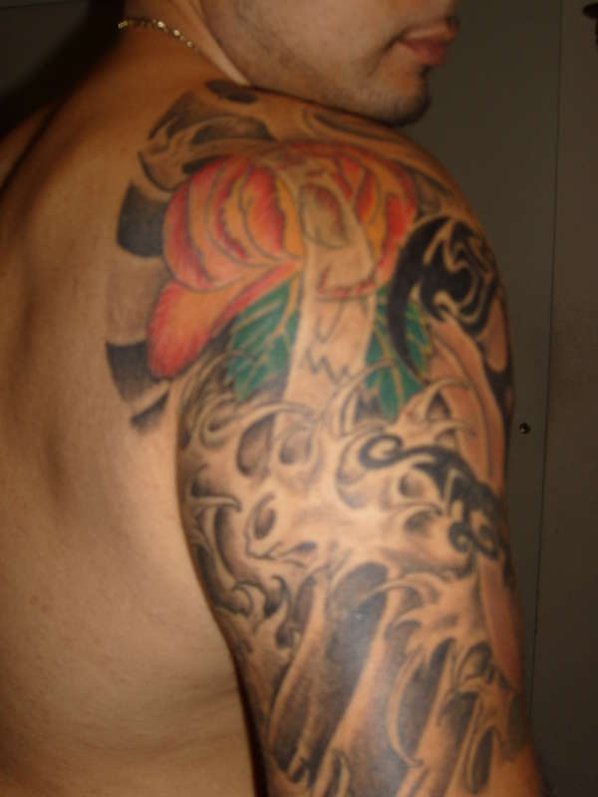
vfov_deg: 43.9
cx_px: 299
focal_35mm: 43
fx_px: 990
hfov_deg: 33.6
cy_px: 398
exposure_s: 1/45
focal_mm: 7.2
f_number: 3
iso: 100
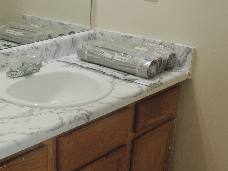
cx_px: 49
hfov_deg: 30.5
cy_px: 129
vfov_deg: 23.4
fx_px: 408
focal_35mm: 62
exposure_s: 1/50
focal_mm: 6.2
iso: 280
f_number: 3.3
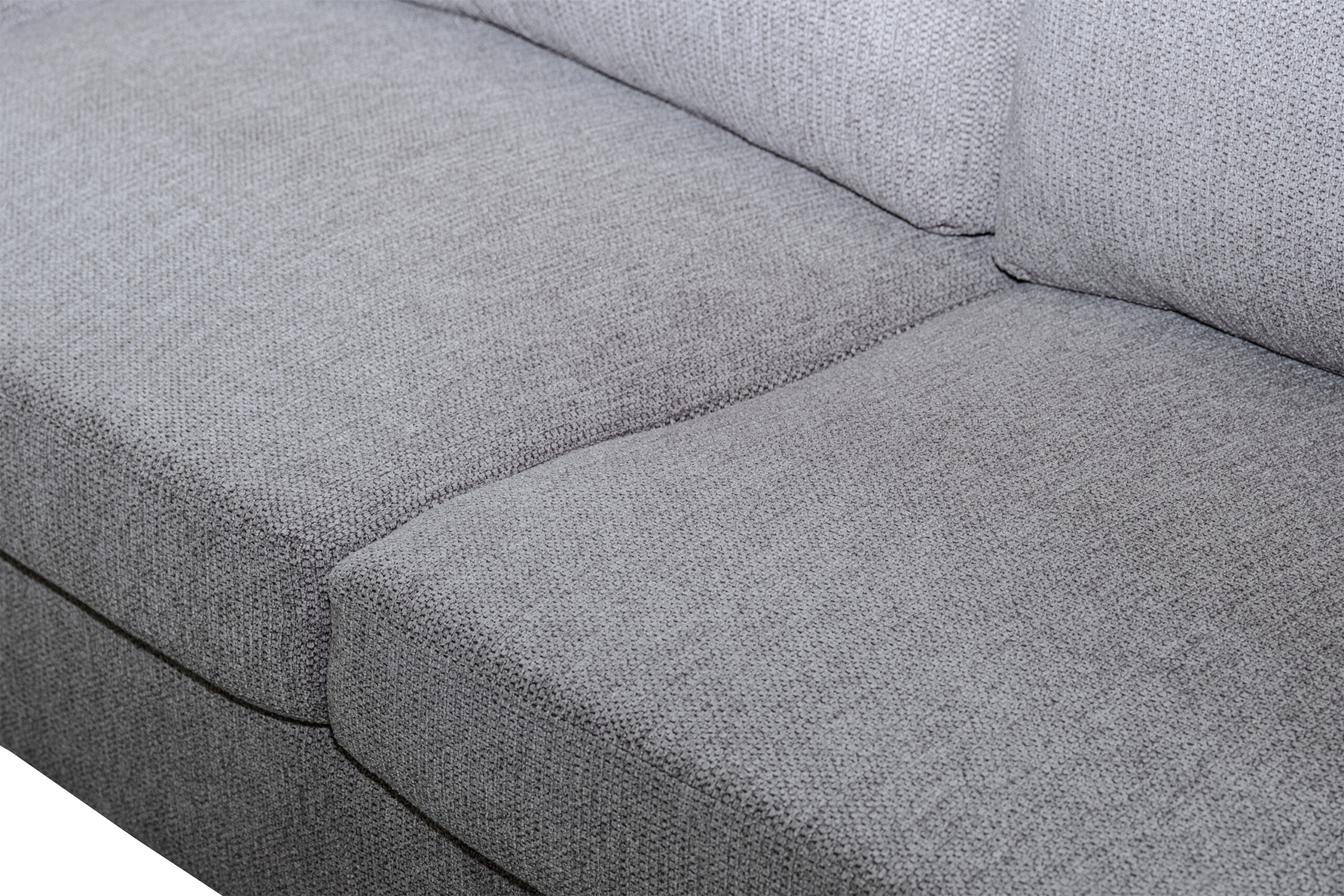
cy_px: 448
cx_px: 672
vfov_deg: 13.0
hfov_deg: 19.5
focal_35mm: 105
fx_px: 3920
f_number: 5.6
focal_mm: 70
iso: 125
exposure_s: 1/200
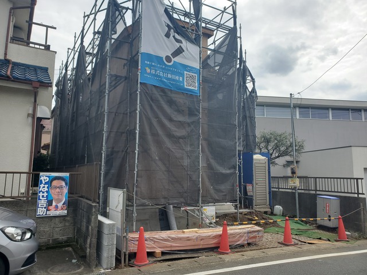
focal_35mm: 26
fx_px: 276
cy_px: 138
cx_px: 184
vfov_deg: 53.1
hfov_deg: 67.3
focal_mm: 4.3
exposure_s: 1/1591
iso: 50
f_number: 2.4
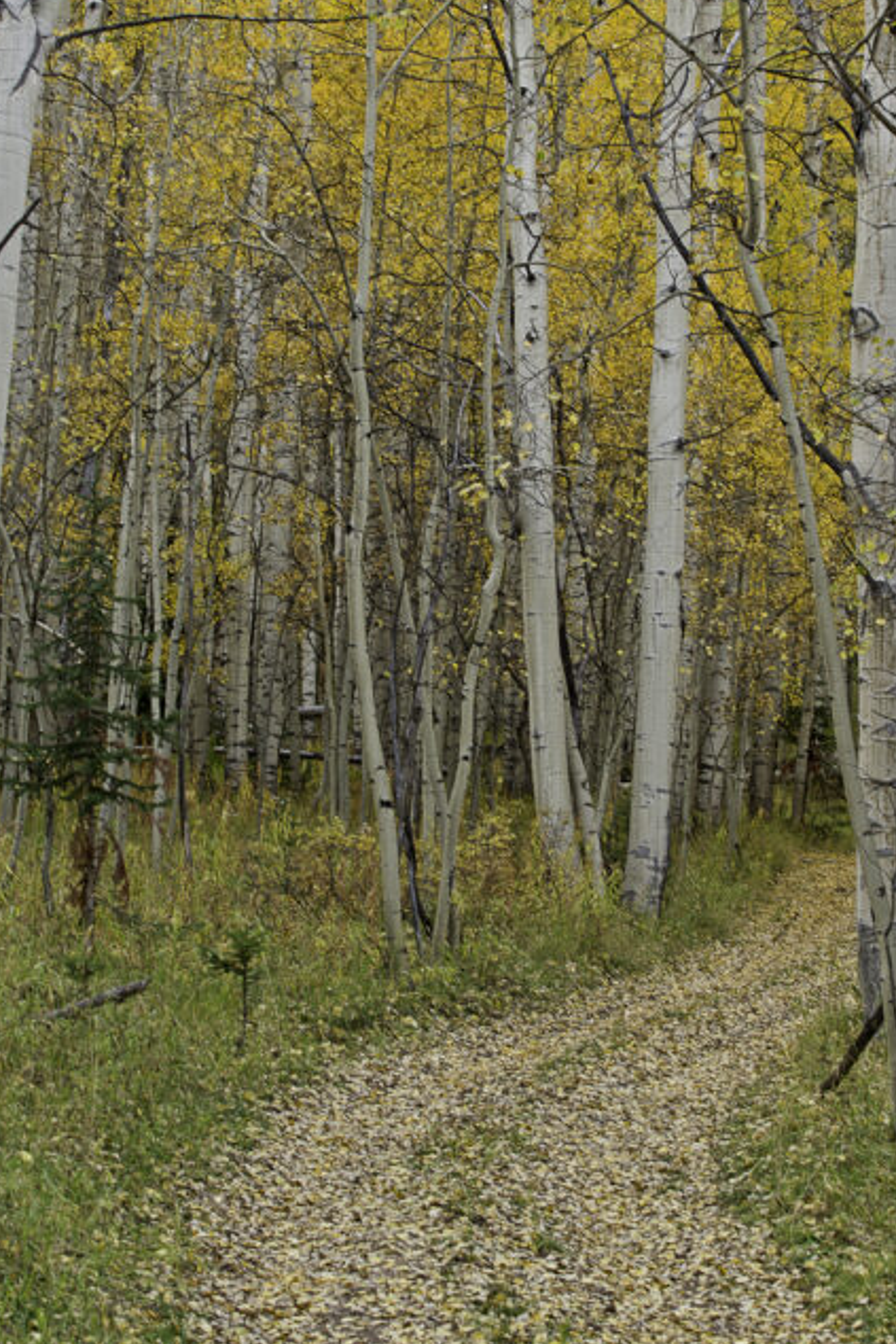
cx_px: 543
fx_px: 4216
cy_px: 545
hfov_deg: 12.1
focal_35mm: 113
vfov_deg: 18.1
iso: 200
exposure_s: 1/40
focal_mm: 70
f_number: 8
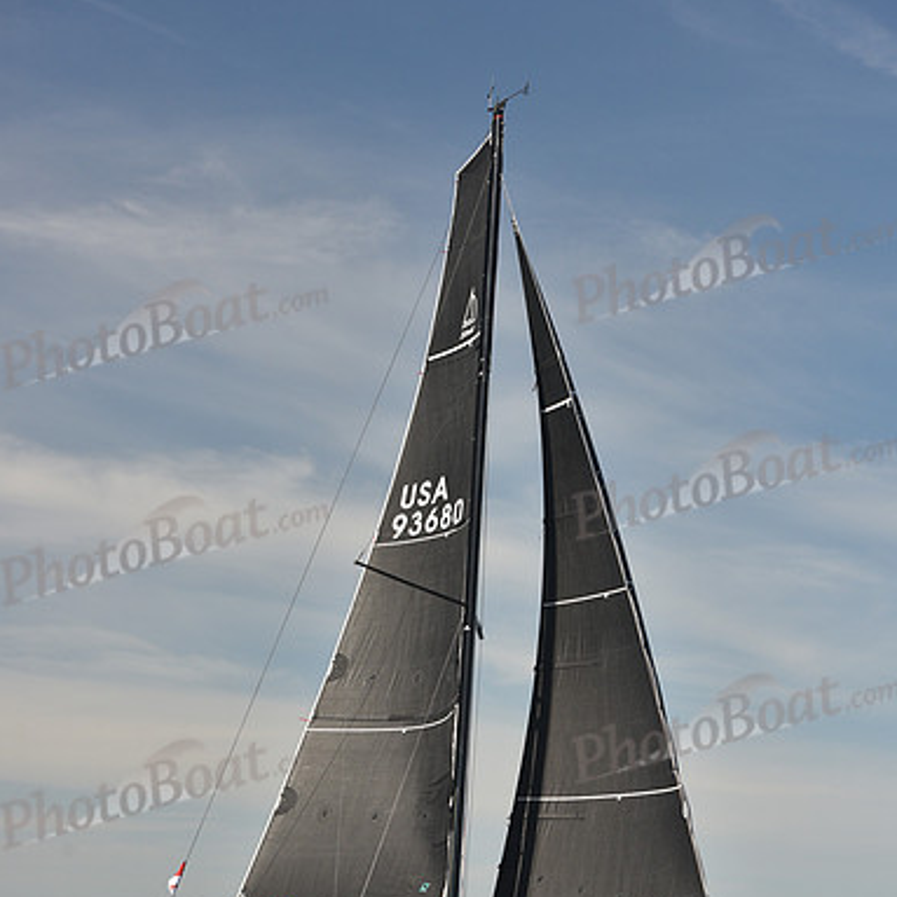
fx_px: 2639
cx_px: 451
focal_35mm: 90
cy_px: 635
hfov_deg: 19.3
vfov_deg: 19.2
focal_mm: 70
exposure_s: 1/640
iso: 250
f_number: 6.3
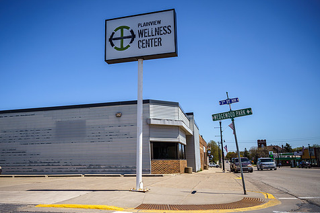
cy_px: 108
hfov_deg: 60.0
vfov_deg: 42.4
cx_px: 135
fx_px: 276
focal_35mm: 31
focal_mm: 24
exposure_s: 1/5000
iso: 200
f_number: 2.8
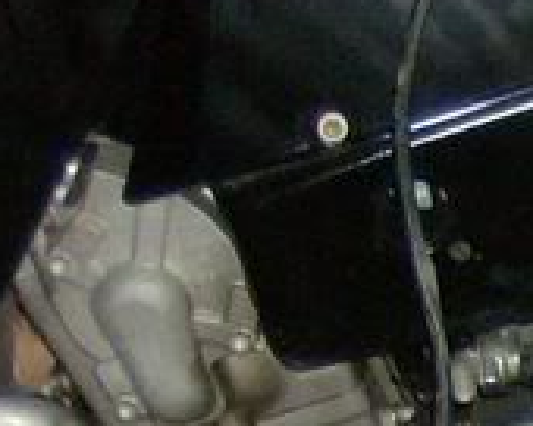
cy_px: 401
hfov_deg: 7.9
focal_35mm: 213
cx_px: 1539
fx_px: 3360
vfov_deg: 7.2
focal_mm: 6
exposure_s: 1/60
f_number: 2.8
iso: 200
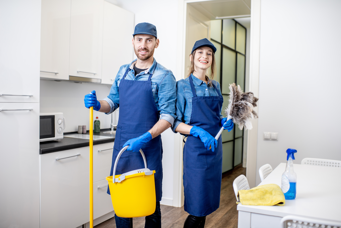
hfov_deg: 54.4
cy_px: 114
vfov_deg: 37.9
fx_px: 332
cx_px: 170
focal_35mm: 35
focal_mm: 35
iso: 200
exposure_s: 1/160
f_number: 2.2
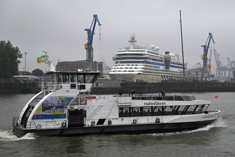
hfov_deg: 32.3
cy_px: 78
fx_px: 405
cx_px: 118
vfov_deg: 22.0
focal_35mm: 62
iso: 250
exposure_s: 1/500
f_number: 4
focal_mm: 62
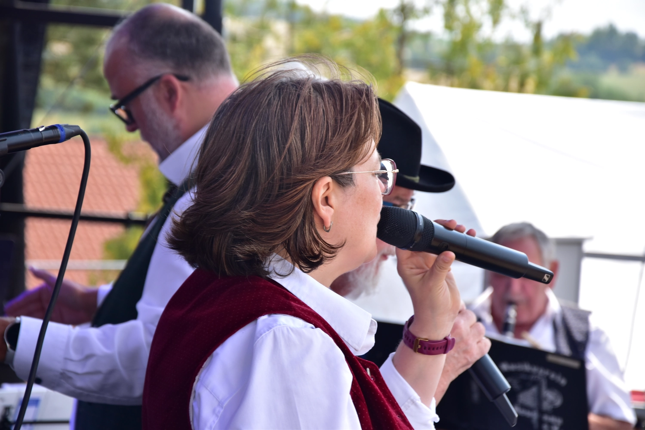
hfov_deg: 14.9
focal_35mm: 138
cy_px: 215
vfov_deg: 9.9
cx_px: 322
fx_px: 2472
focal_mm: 92
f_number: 5.6
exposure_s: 1/320
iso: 200
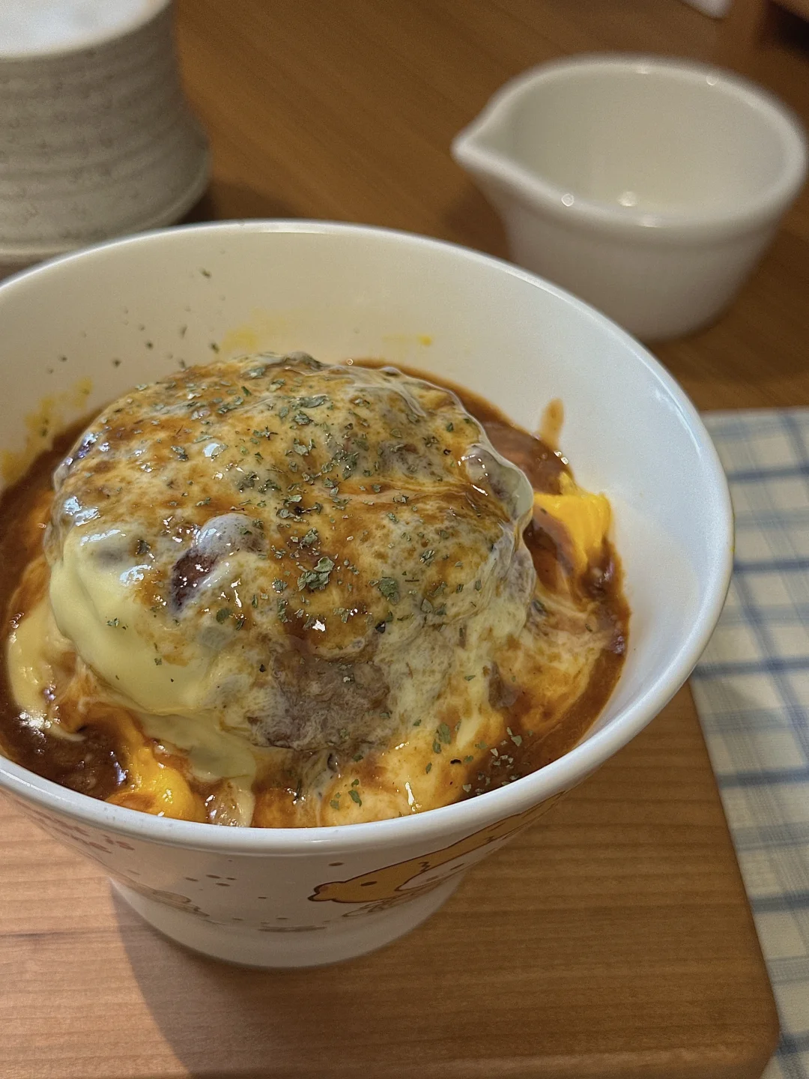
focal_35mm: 48
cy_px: 540
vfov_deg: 39.7
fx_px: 1496
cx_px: 404
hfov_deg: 30.3
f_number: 1.78
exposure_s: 1/60
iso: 100
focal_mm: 6.86
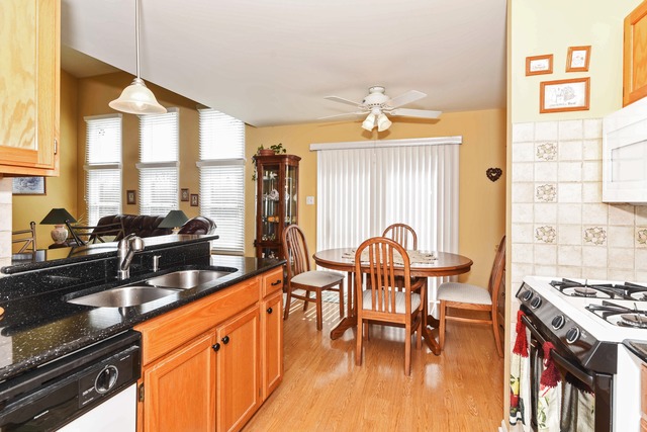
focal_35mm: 18
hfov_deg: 90.0
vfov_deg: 67.4
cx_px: 324
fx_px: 324
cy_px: 216
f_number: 8
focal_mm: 18
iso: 200
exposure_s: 1/80
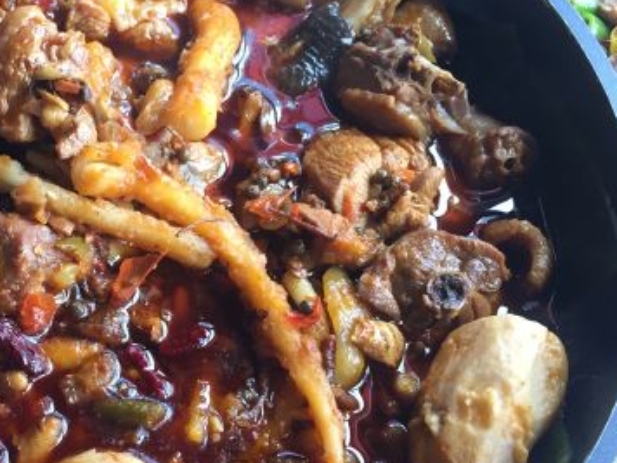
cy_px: 251
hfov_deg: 32.9
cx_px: 128
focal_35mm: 57
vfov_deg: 25.7
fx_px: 1016
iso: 50
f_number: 2.2
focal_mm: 4.15
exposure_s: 1/33
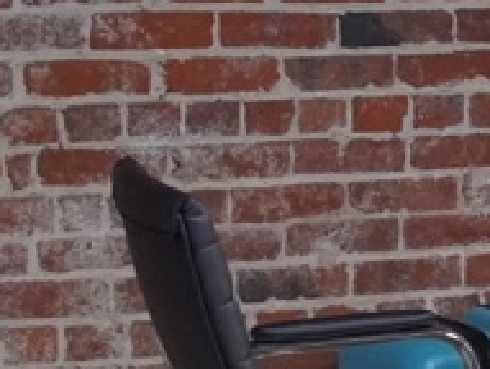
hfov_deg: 8.4
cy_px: 131
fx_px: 2950
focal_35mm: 208
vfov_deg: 7.2
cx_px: 1331
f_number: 4
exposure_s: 1/160
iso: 2500
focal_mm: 23
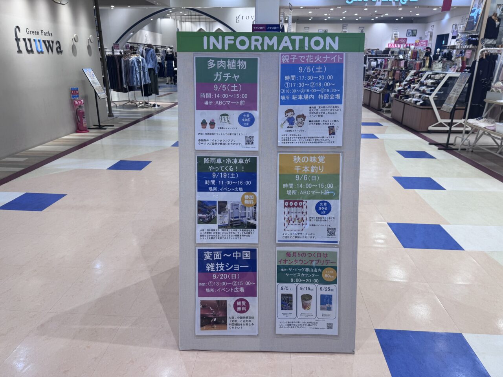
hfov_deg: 71.6
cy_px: 188
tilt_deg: -20.4
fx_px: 349
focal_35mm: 24
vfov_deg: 56.8
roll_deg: +0.1
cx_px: 252
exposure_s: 1/155
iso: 64
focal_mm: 6.76
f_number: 1.78
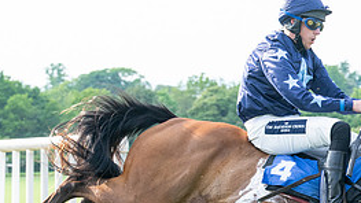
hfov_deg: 8.7
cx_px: 278
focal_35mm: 248
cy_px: 214
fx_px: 2374
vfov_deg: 4.9
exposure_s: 1/800
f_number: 5
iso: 400
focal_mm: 72
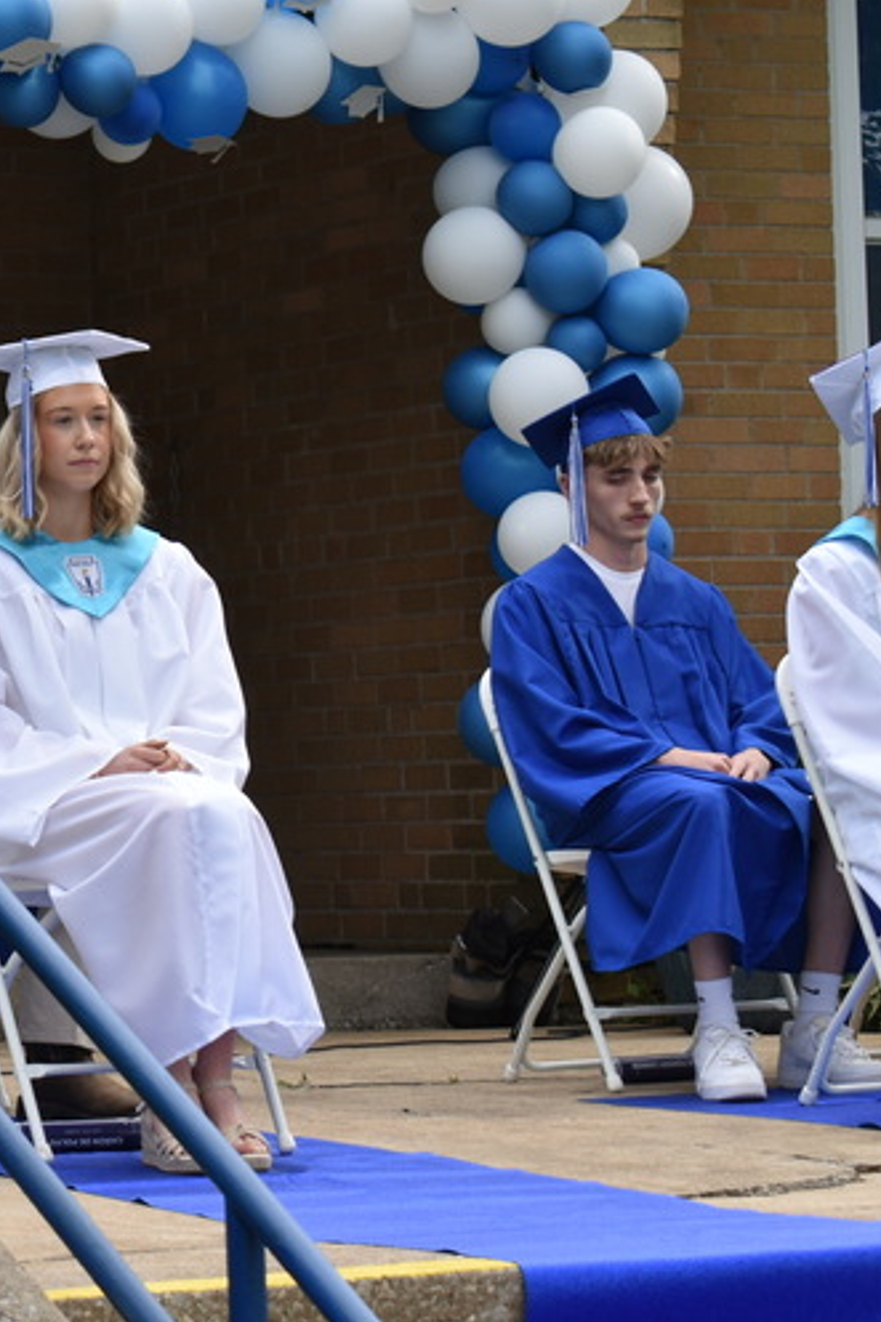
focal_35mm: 170
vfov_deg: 12.1
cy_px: 464
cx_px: -232
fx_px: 6245
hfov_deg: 8.0
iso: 200
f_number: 7.1
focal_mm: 55
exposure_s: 1/250
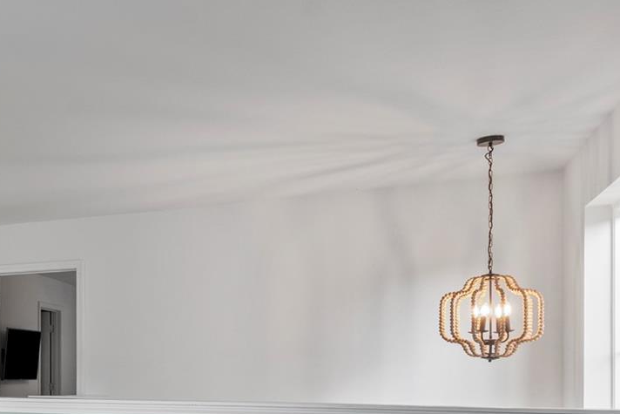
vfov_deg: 27.5
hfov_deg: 35.3
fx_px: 817
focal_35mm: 47
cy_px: 364
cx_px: -69
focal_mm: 16.5
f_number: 9
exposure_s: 1/80
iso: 640
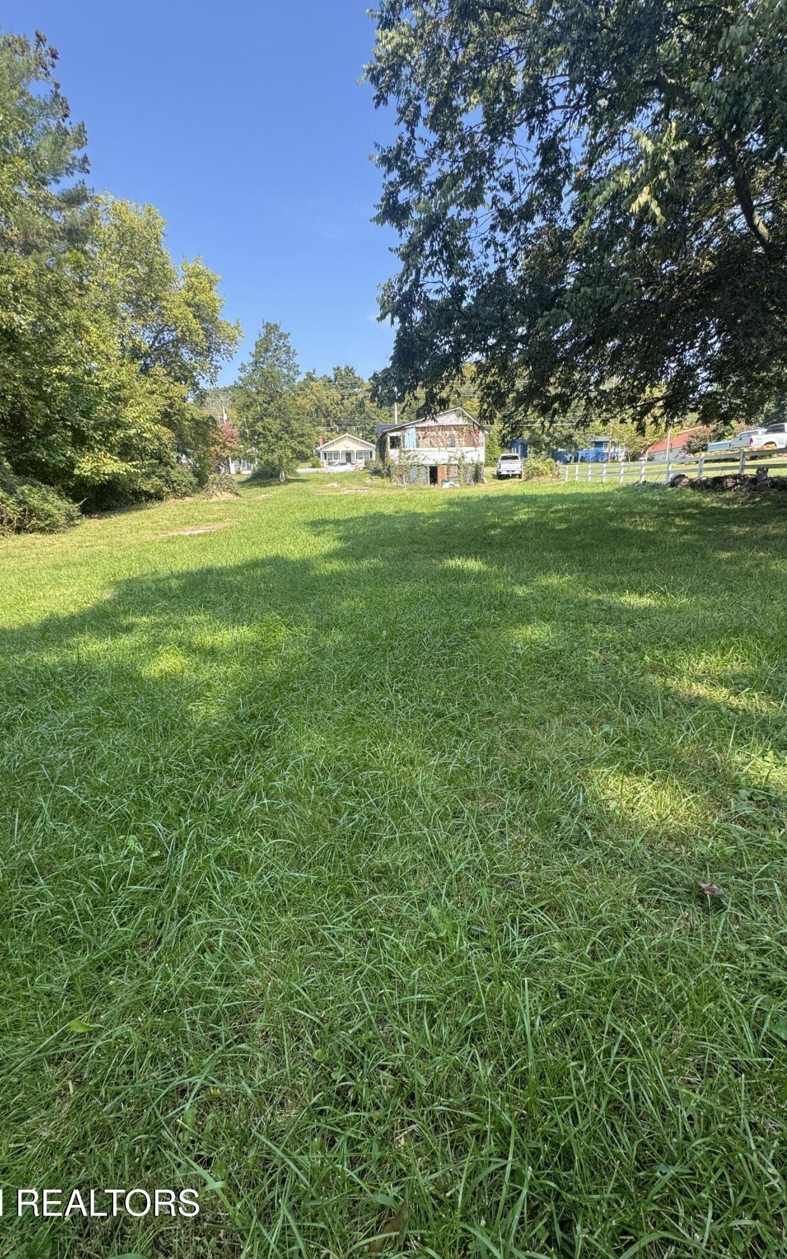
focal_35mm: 15
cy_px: 625
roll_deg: +2.5
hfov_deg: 74.8
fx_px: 515
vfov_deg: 101.5
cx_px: 408
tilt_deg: -14.4
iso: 40
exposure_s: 1/366
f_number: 2.2
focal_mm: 2.22
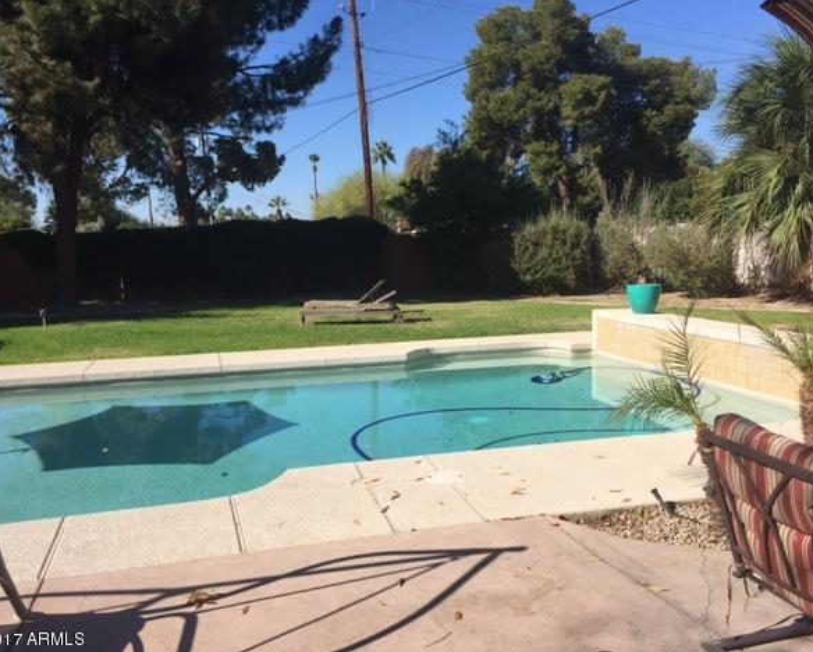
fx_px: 746
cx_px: 420
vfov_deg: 47.2
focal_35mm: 31
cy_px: 333
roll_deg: +0.4
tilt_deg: -7.4
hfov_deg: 57.1
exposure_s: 1/2639
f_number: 2.2
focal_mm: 4.15
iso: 32
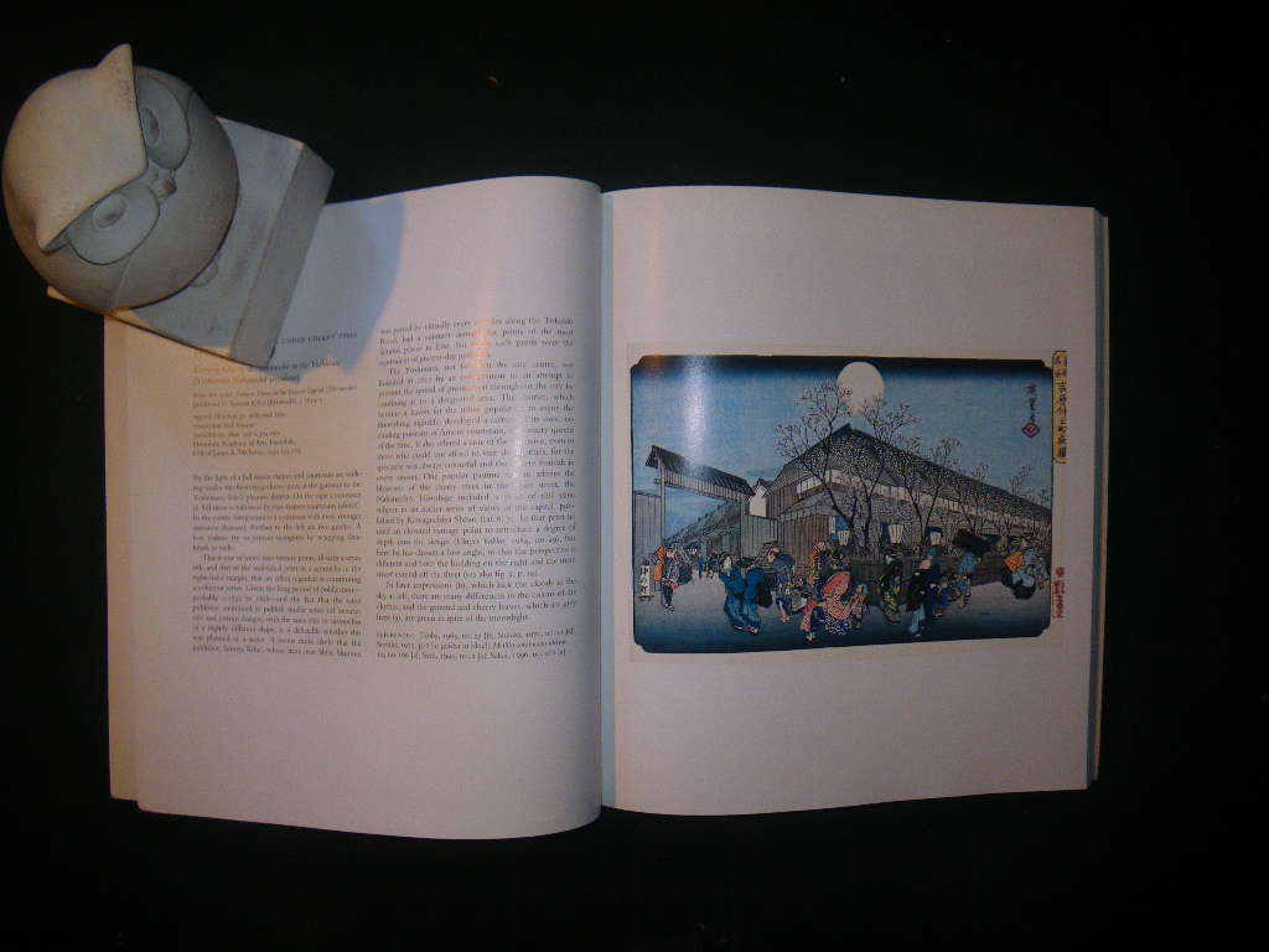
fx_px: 1026
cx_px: 634
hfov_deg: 63.4
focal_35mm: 28
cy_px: 476
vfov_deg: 49.7
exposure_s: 1/50
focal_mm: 5
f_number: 3.5
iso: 160
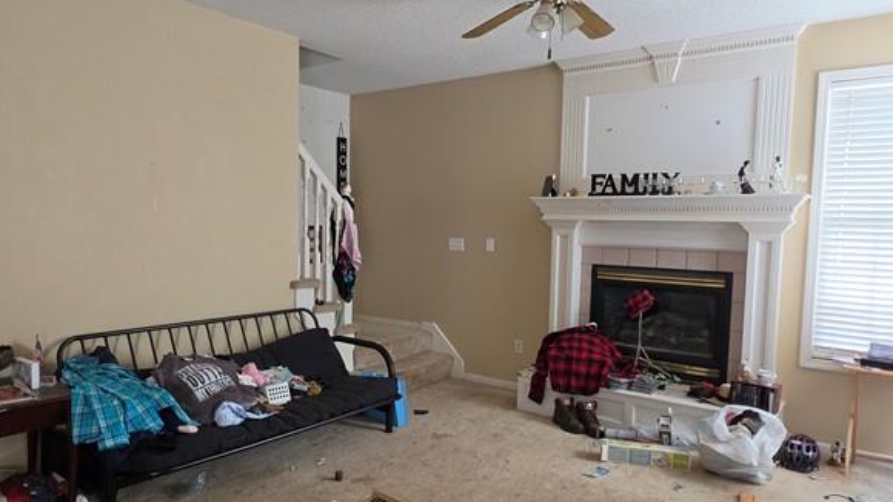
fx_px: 592
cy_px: 273
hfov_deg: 73.8
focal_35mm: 25
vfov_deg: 45.9
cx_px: 400
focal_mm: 2.2
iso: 250
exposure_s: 1/120
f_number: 1.9
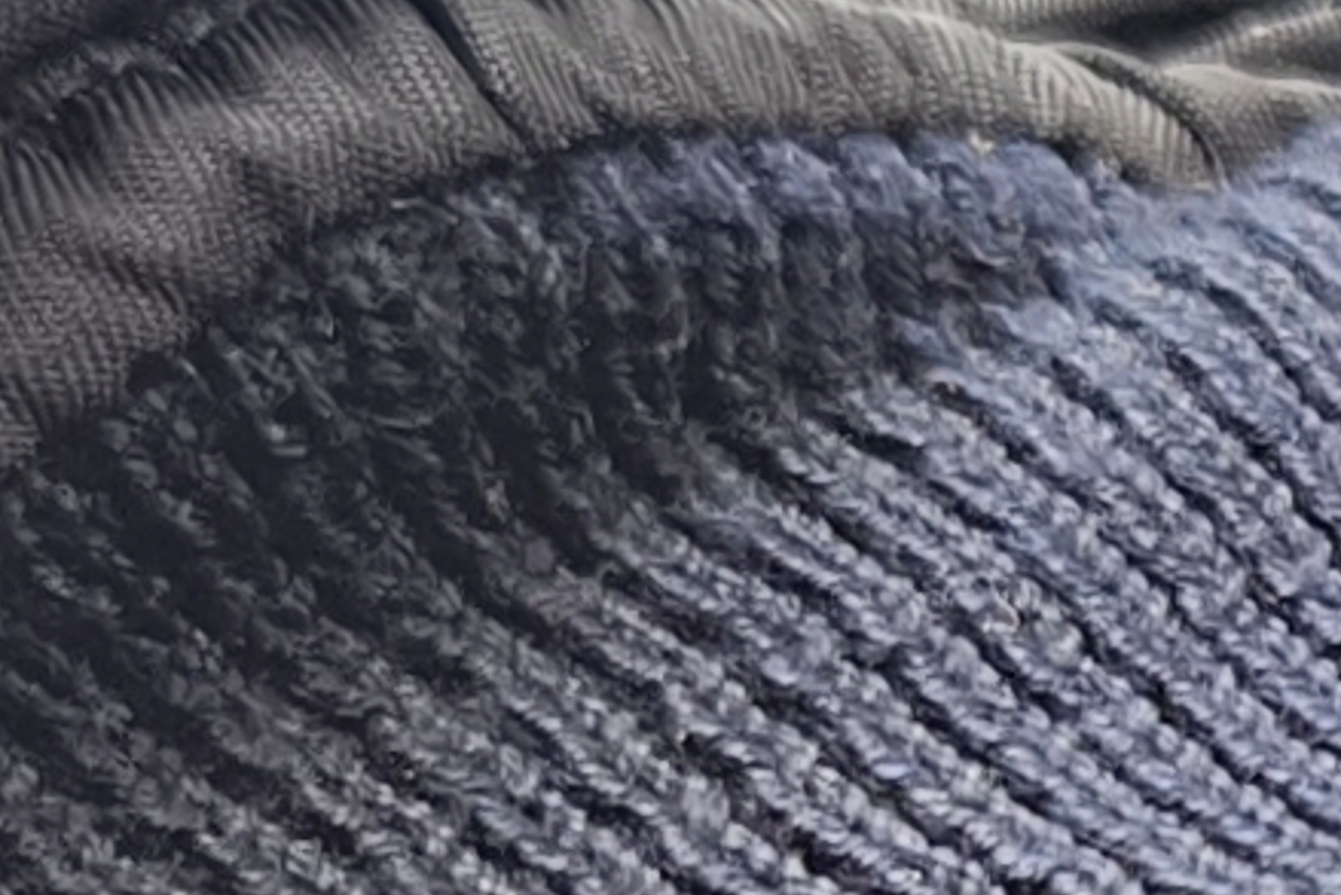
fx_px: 6968
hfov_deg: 9.4
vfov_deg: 7.1
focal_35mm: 187
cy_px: 1622
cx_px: 3595
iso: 125
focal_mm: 6.92
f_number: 1.9
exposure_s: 1/50
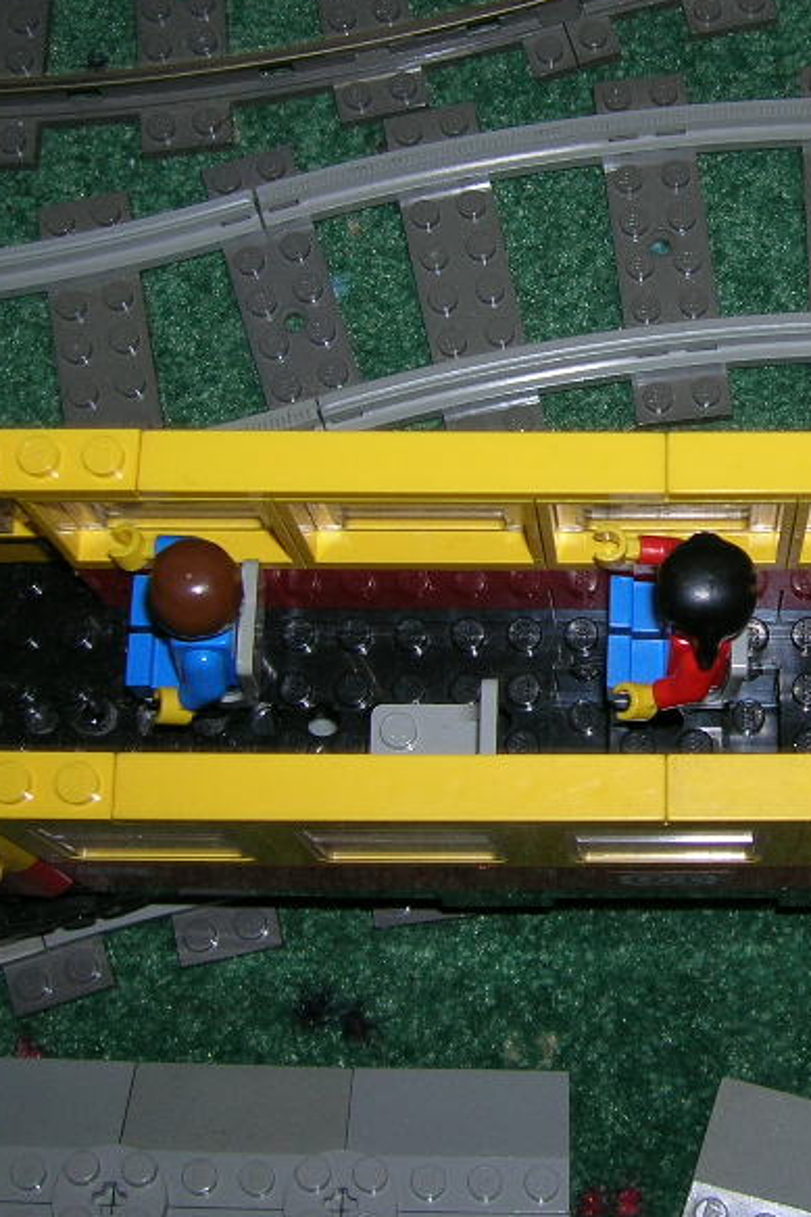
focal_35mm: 62
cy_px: 469
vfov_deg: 32.3
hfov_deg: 21.3
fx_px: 2096
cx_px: 776
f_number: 2.9
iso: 50
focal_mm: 5.7
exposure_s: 1/60.1
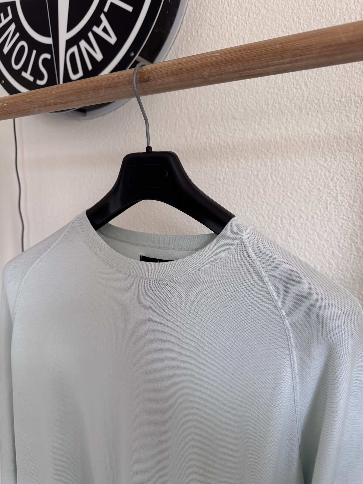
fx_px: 336
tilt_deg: -6.5
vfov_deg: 71.6
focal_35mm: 24
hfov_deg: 56.8
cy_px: 242
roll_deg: +0.1
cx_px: 182
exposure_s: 1/121
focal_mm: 6.76
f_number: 1.78
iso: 200
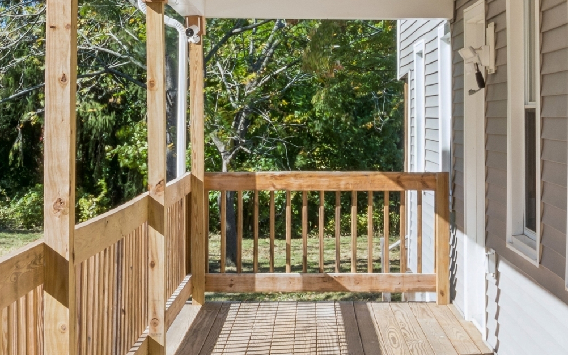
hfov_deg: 27.4
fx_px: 1161
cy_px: 71
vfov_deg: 17.2
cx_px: 341
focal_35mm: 75
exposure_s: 1/6
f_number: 22
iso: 100
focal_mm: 24
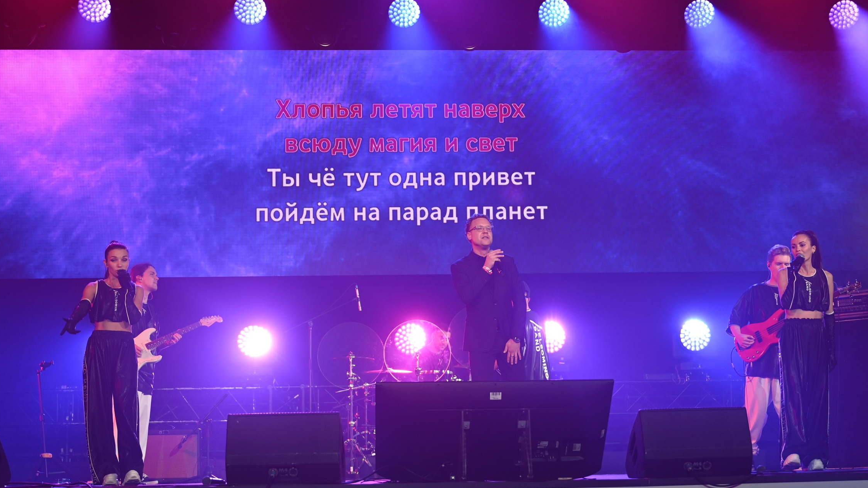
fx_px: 1450
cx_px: 469
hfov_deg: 33.3
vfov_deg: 19.1
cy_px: 255
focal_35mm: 63
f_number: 3.2
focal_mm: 53
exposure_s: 1/320
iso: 500
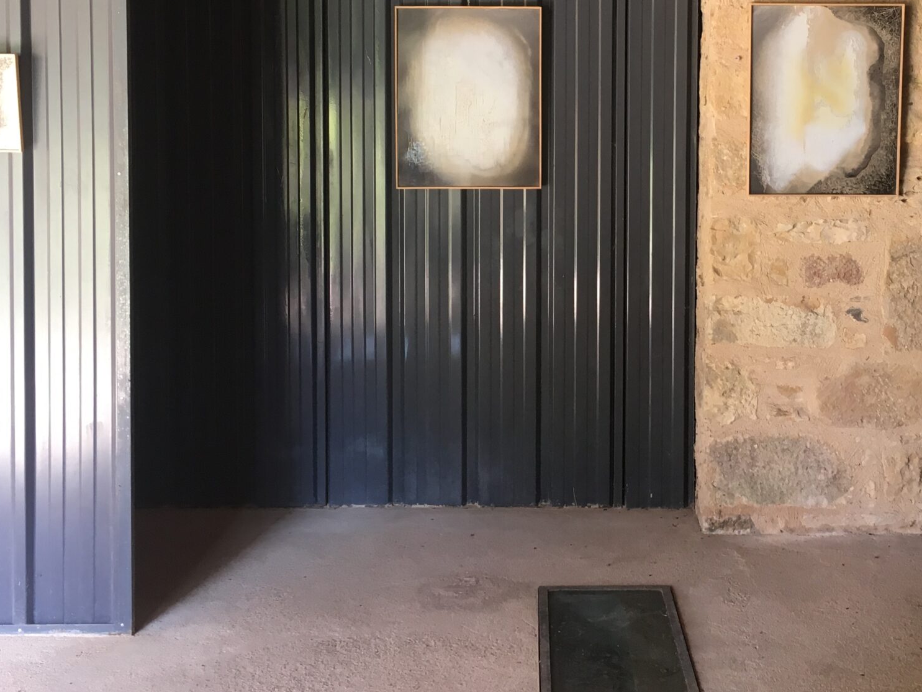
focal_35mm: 50
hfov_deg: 38.0
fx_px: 1332
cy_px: 169
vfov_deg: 28.7
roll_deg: +1.5
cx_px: 572
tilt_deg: -3.3
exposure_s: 1/33
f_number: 2.2
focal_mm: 4.15
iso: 64
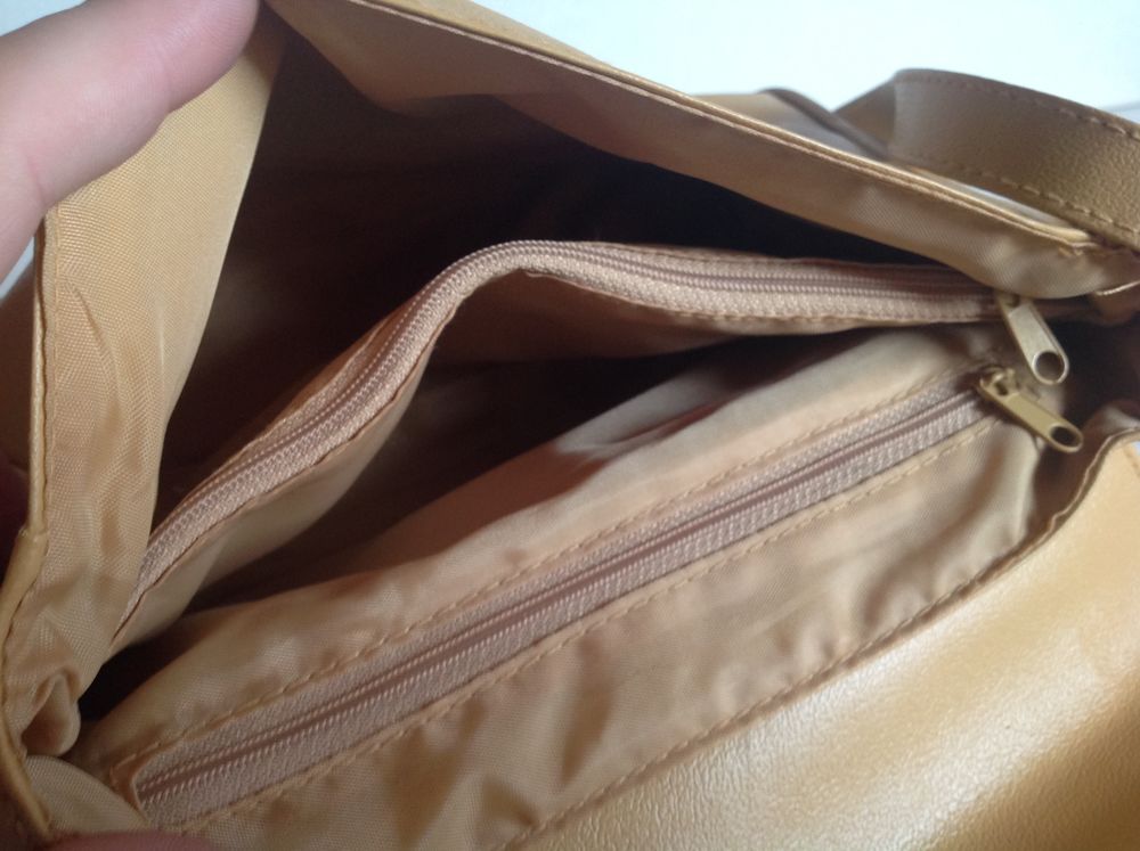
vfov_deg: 40.6
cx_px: 570
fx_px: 1151
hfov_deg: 52.7
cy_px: 426
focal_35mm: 35
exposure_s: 1/15
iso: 125
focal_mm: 4.28
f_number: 2.4
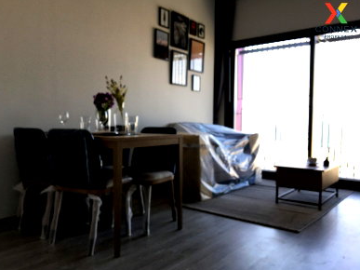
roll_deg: +0.2
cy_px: 138
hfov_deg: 60.0
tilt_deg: -2.8
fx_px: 312
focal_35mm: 30
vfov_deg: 46.8
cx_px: 175
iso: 25
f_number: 2.2
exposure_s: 1/100
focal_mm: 4.15
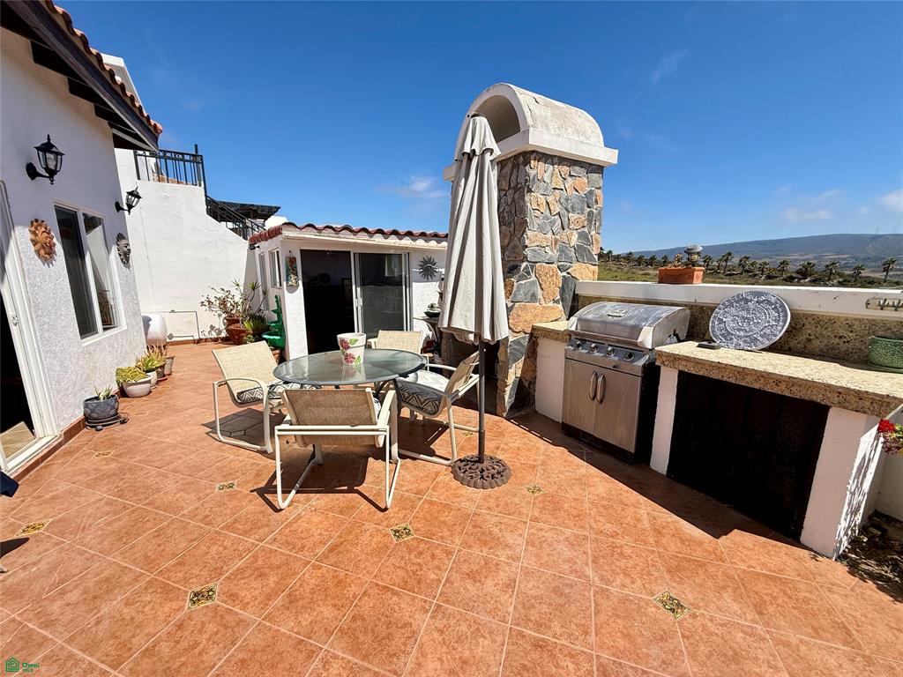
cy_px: 338
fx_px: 365
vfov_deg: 85.7
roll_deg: -0.5
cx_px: 452
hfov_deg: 102.1
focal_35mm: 14
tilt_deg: -9.9
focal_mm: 2.22
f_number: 2.2
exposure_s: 1/1848
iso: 50
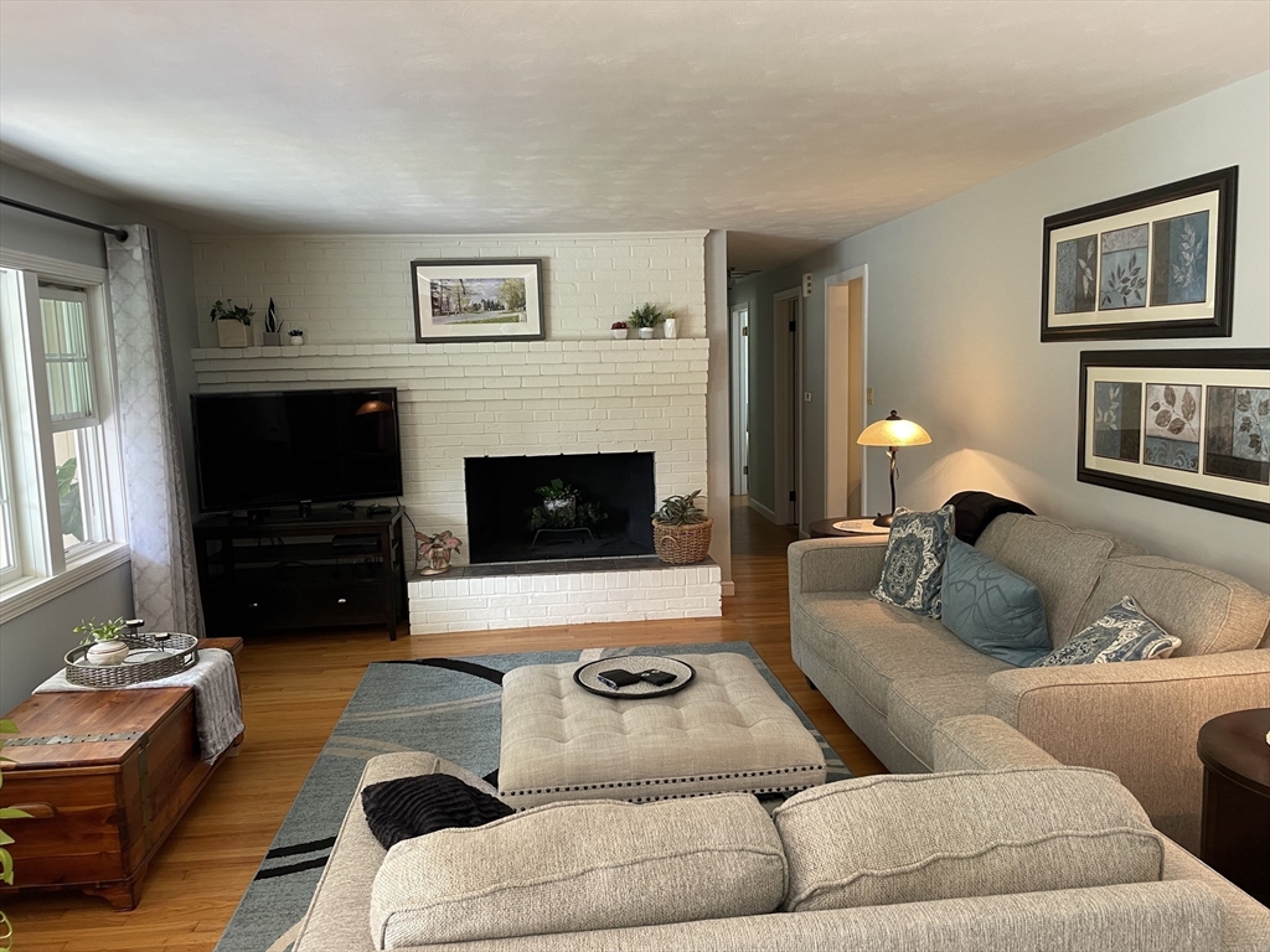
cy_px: 476
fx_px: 954
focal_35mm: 26
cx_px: 635
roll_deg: +2.2
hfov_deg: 67.3
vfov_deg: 53.1
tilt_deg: -7.3
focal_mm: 4.2
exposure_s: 1/60
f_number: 1.6
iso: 100
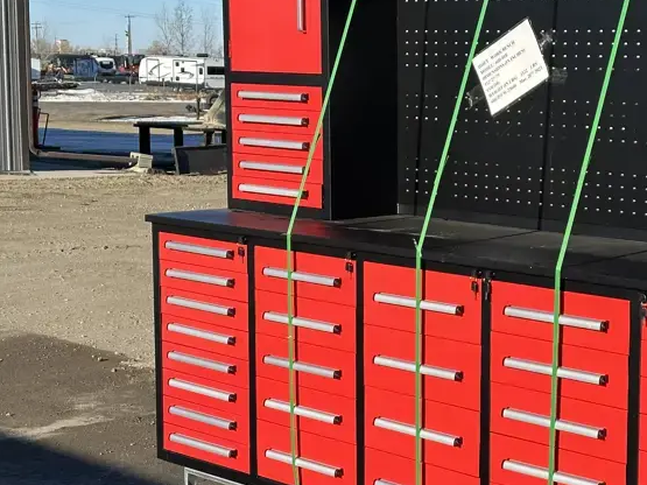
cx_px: 540
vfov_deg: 17.8
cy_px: 282
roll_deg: -0.9
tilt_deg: -8.7
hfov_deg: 23.1
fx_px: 1551
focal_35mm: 83
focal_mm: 6.86
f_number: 1.78
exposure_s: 1/3367
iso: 64
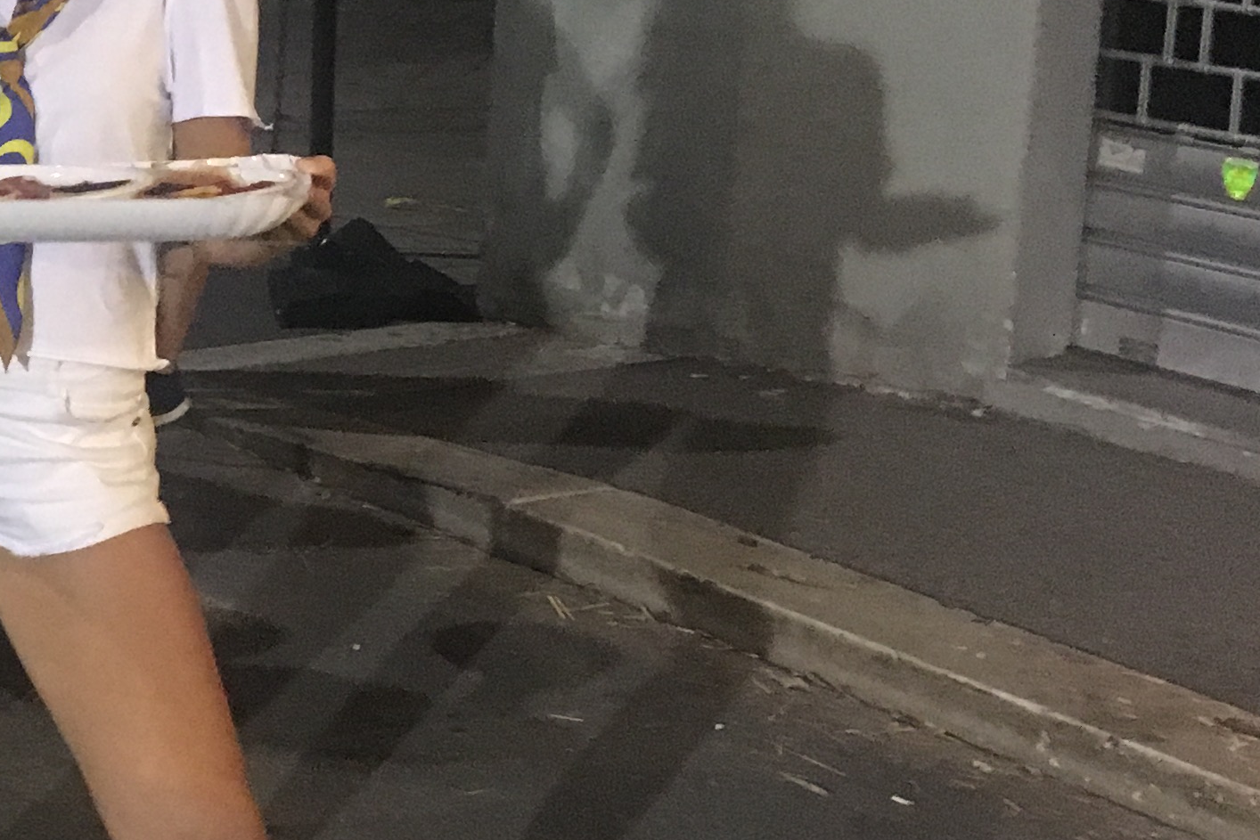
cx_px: -506
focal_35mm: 86
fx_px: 3010
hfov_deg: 20.9
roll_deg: -0.2
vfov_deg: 15.8
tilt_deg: -10.6
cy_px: 240
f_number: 2.2
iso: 400
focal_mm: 4.15
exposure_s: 1/17
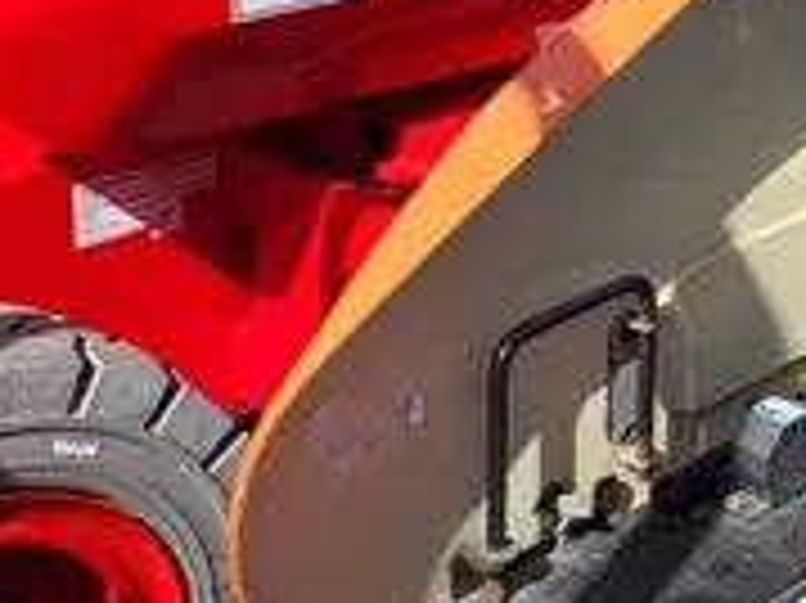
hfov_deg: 21.1
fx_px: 1861
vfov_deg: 17.1
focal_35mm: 80
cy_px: -214
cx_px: 1162
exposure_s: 1/2450
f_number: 1.8
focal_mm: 5.4
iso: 40
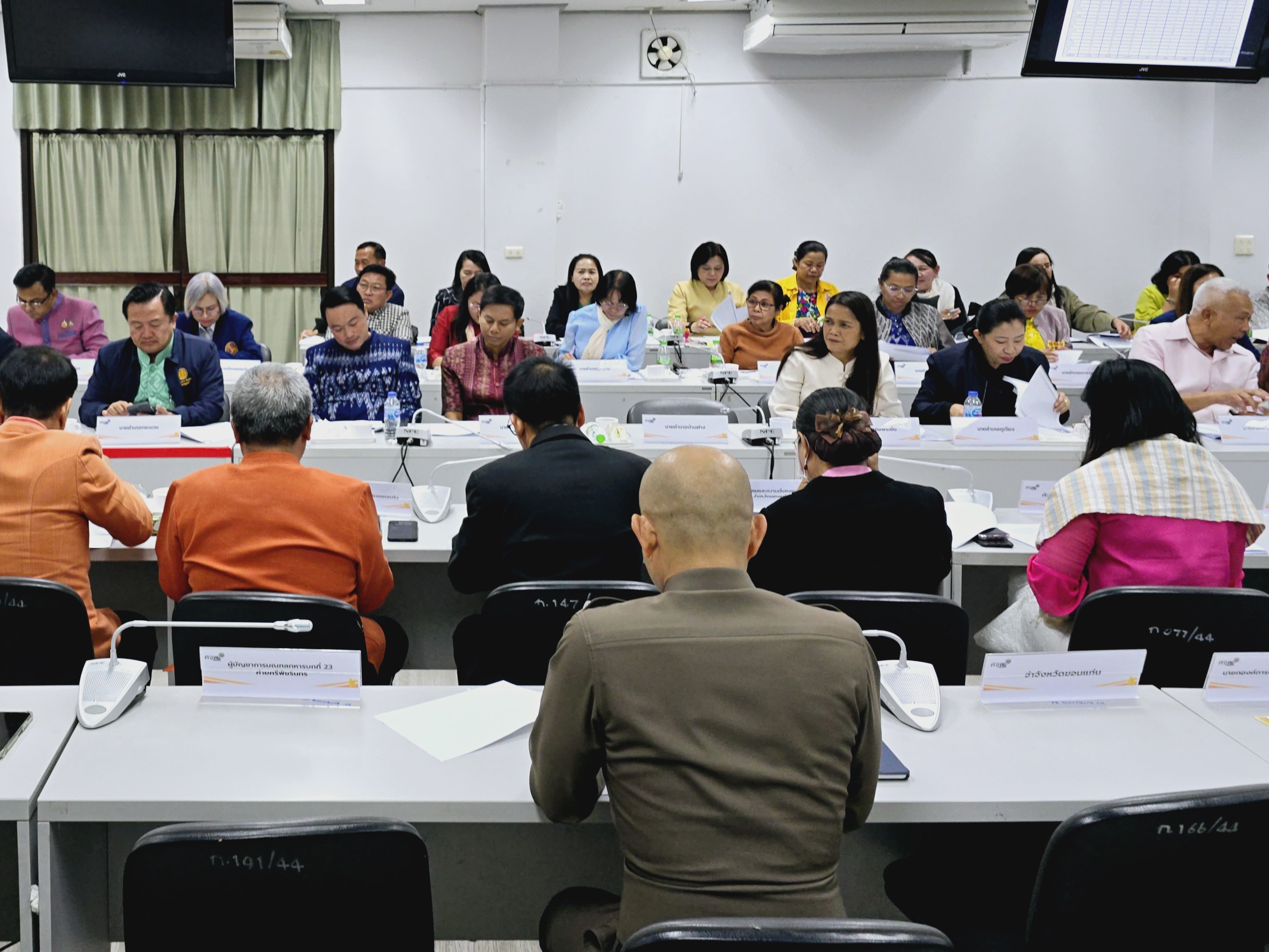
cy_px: 228
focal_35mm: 36
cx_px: 348
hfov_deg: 49.7
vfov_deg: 38.5
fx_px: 1320
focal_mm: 6.3
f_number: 1.7
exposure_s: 1/100
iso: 100
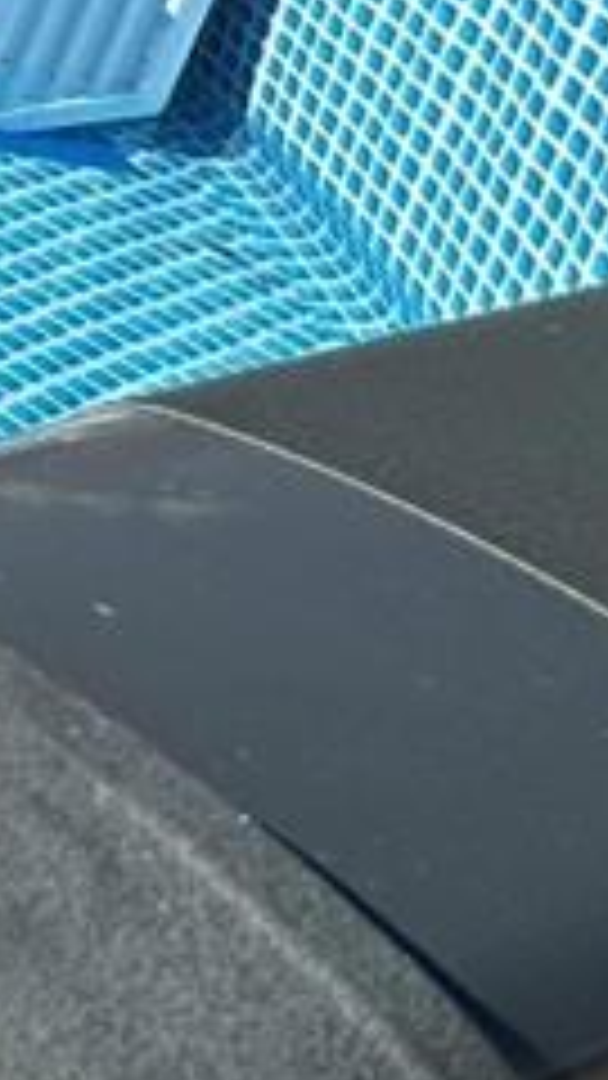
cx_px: -1572
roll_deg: -4.1
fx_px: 1863
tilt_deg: -18.0
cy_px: -518
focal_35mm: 65
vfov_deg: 25.1
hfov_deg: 9.3
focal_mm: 2.22
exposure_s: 1/4292
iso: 50
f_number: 2.2
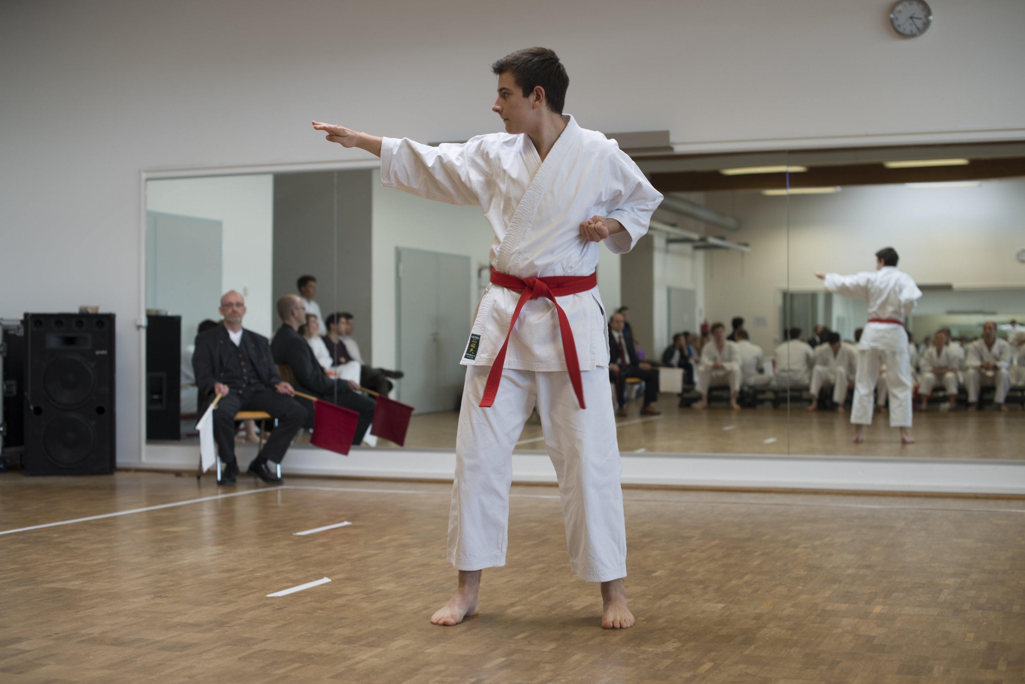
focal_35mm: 50
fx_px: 1424
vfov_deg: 27.0
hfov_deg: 39.6
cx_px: 512
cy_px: 342
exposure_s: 1/50
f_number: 3.2
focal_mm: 50
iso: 100
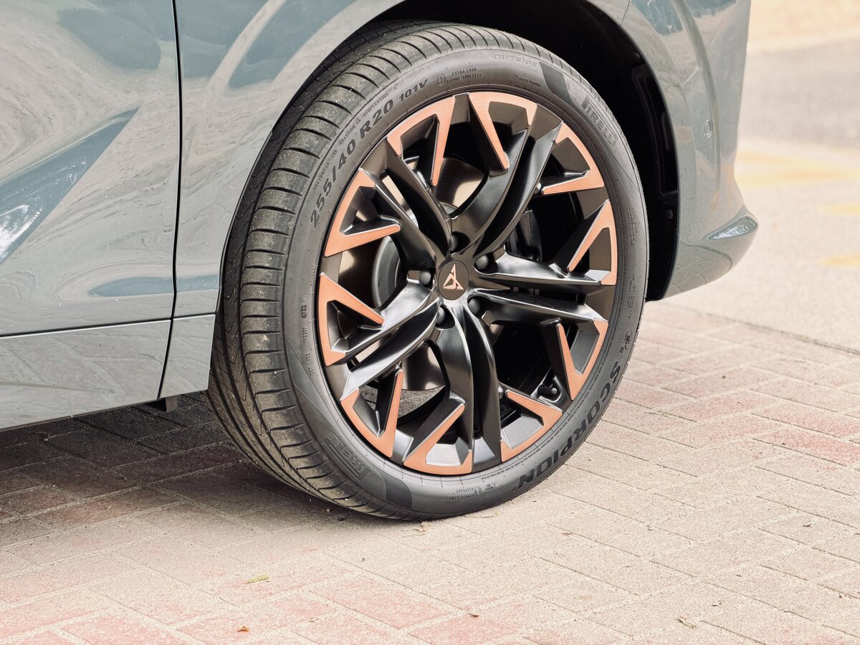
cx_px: 430
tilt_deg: -13.4
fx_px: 2484
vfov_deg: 14.8
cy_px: 322
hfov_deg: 19.6
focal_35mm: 100
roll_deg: +1.1
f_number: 2.8
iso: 160
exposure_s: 1/121
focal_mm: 16.89
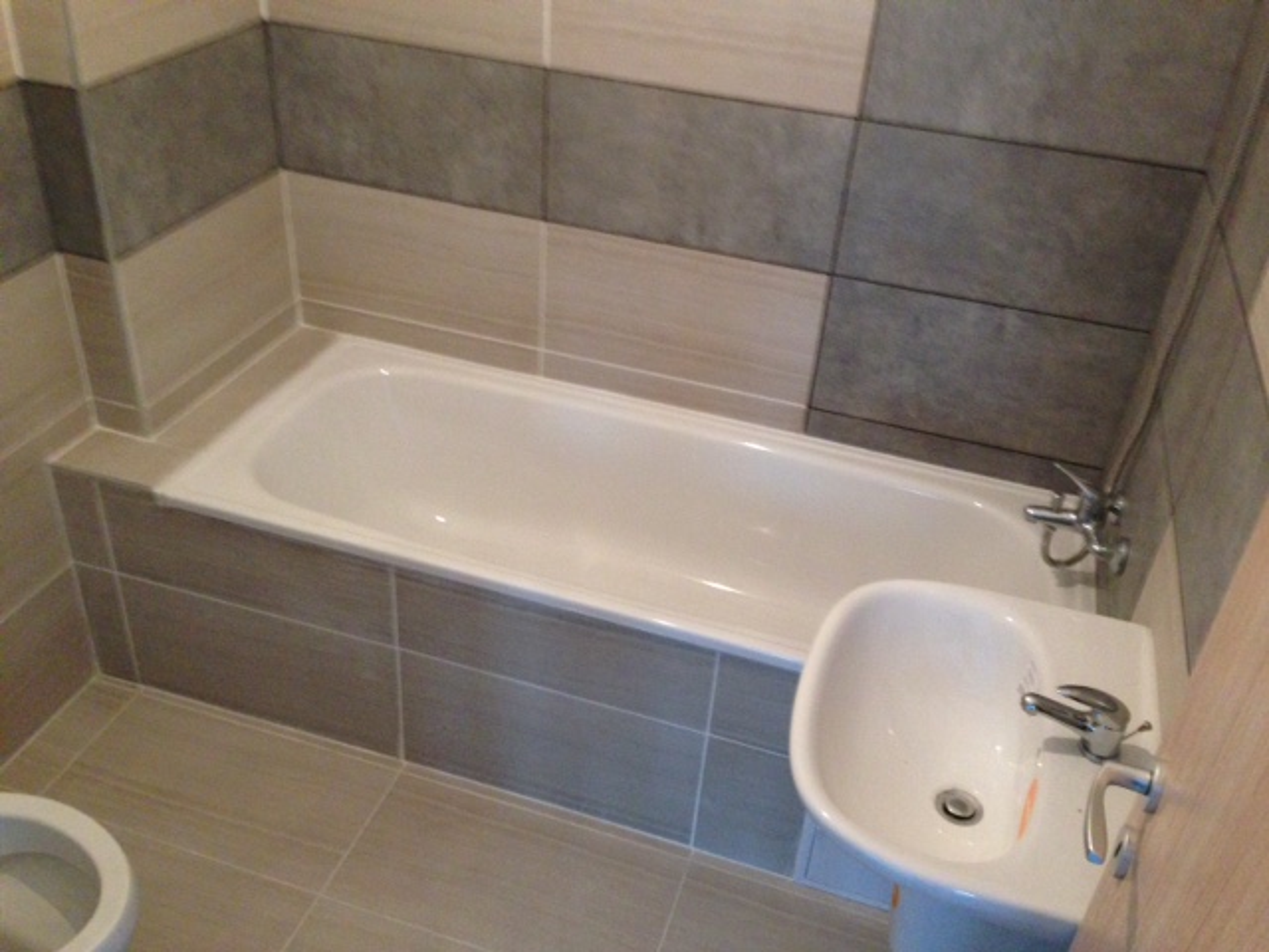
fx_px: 1210
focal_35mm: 33
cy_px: 476
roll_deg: -3.0
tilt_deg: -34.0
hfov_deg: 55.4
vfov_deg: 42.9
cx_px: 634
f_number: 2.4
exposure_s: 1/20
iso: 320
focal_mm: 4.12
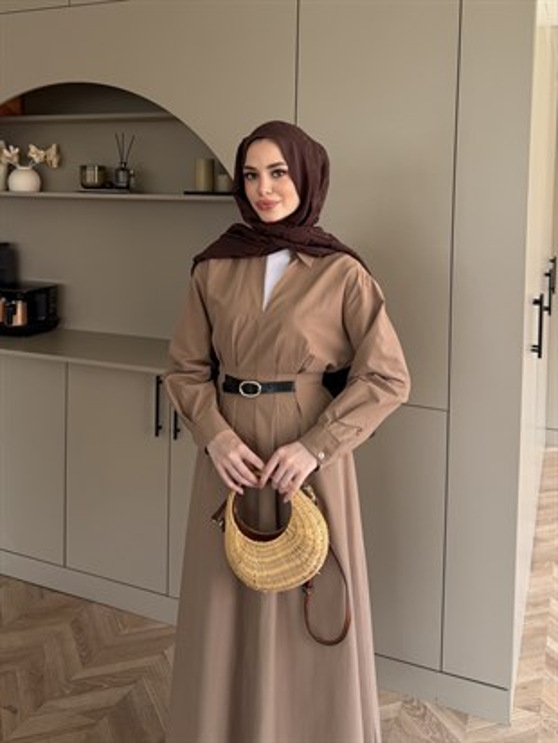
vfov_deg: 71.6
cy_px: 372
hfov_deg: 56.8
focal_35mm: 24
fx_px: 516
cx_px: 279
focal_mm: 6.76
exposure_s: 1/125
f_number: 1.78
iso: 50
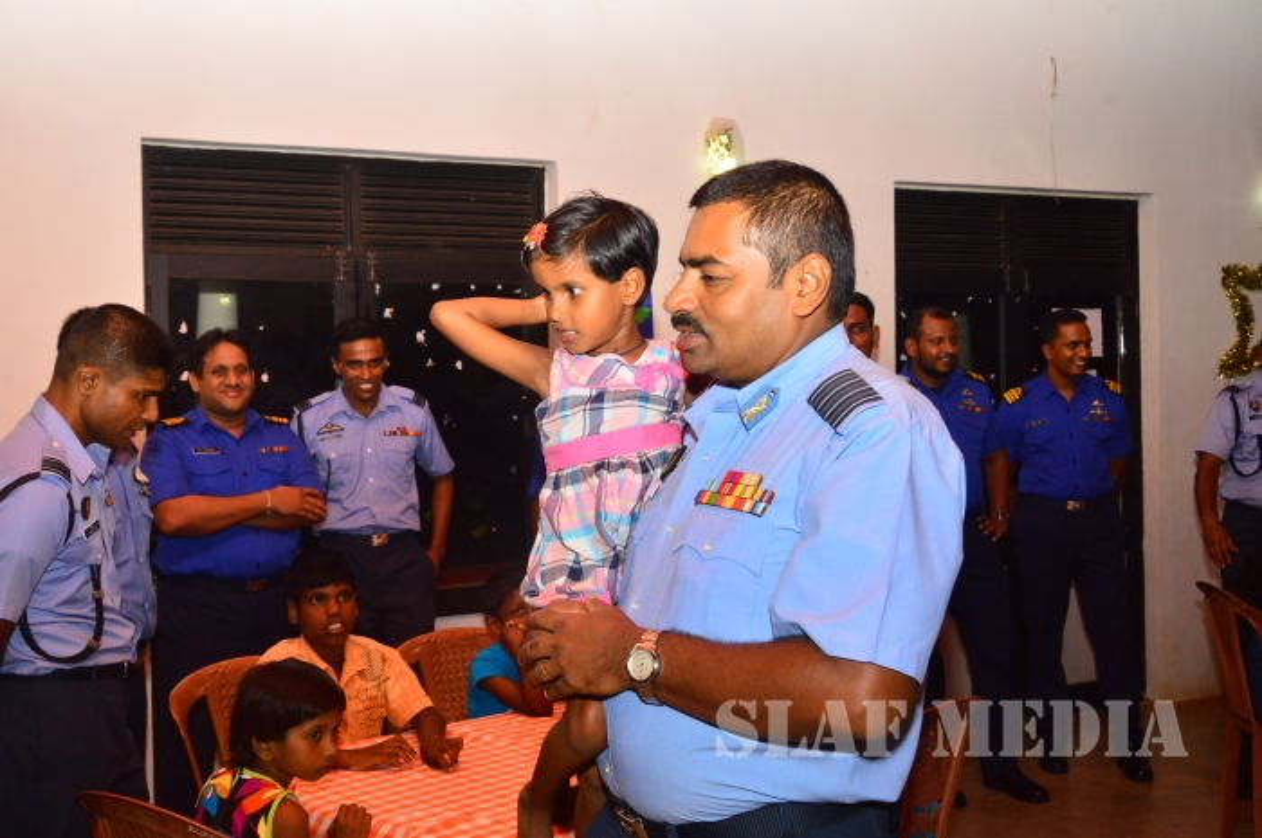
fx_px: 1313
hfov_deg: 51.3
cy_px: 419
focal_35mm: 38
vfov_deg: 35.4
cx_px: 631
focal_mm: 25
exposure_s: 1/100
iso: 800
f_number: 6.3
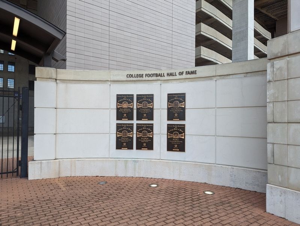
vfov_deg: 57.0
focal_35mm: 24
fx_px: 208
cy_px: 113
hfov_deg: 71.5
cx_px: 150
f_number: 1.85
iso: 47
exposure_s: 1/218
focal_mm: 6.81
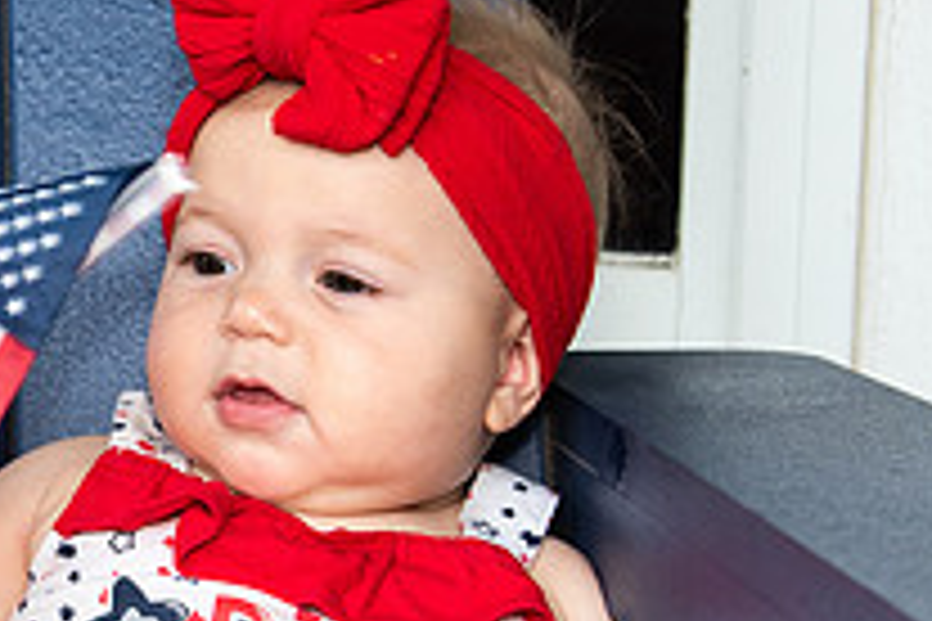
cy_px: 408
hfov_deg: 13.8
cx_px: -253
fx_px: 3702
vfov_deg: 9.6
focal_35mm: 143
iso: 400
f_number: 5.6
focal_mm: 40
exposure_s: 1/125
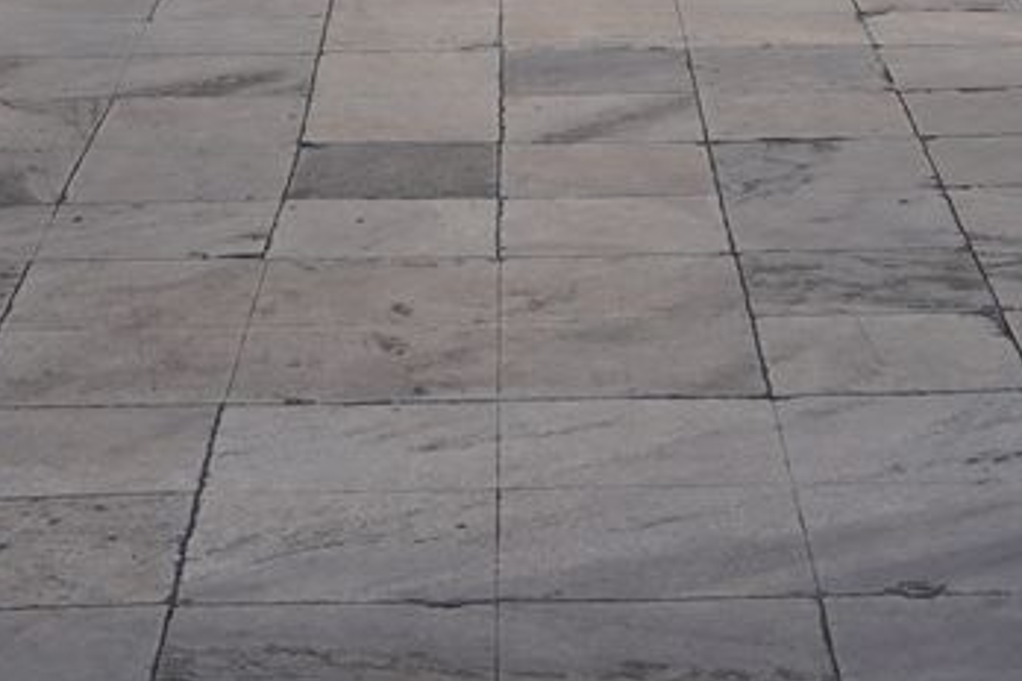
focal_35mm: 138
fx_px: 3917
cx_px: 743
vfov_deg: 8.9
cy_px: -1036
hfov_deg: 14.8
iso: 100
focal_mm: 24
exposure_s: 1/100
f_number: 7.1
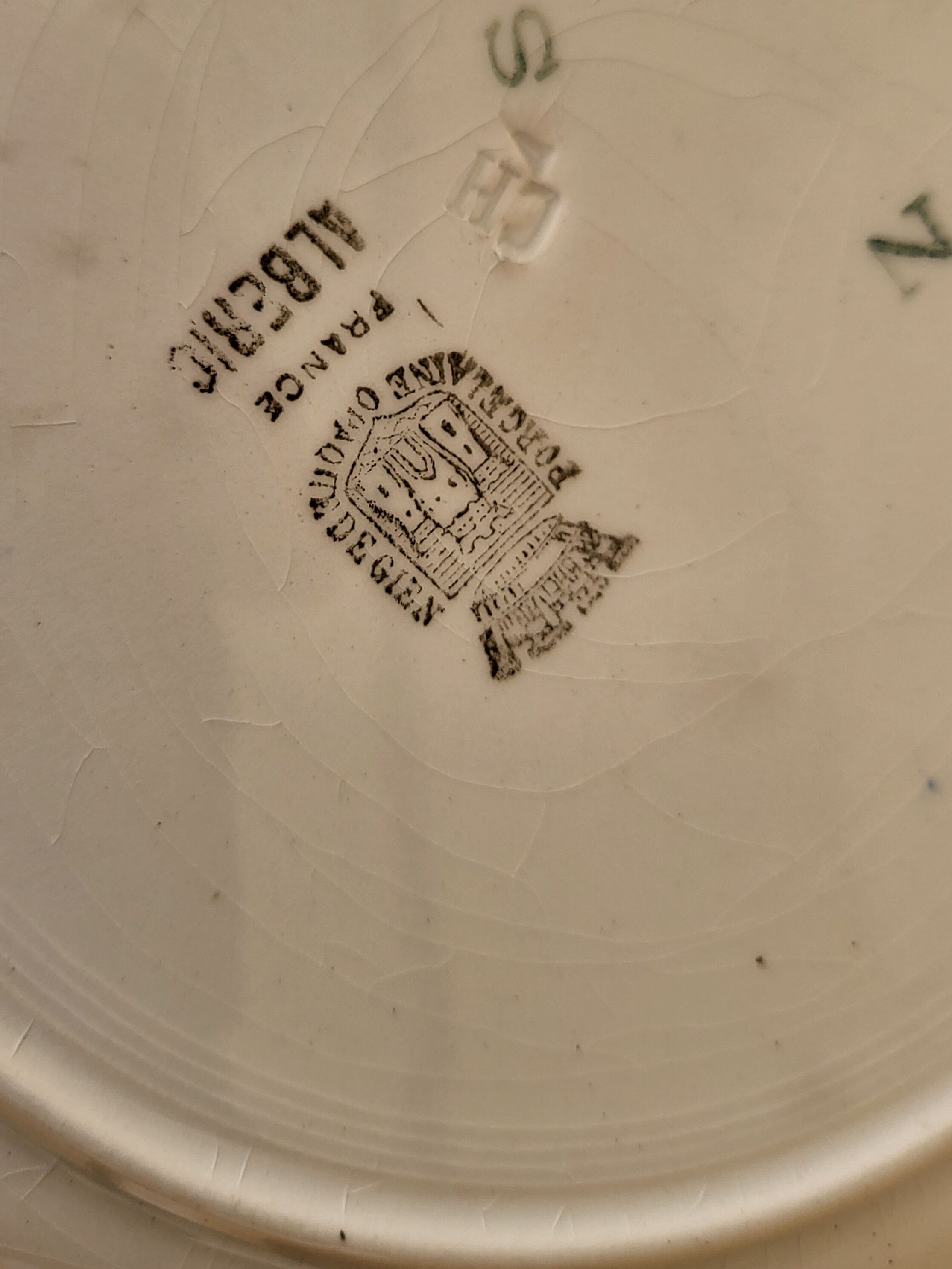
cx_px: 398
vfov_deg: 51.7
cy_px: 434
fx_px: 1283
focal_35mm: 35
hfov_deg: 40.6
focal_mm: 5.4
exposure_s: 1/100
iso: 100
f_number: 1.8
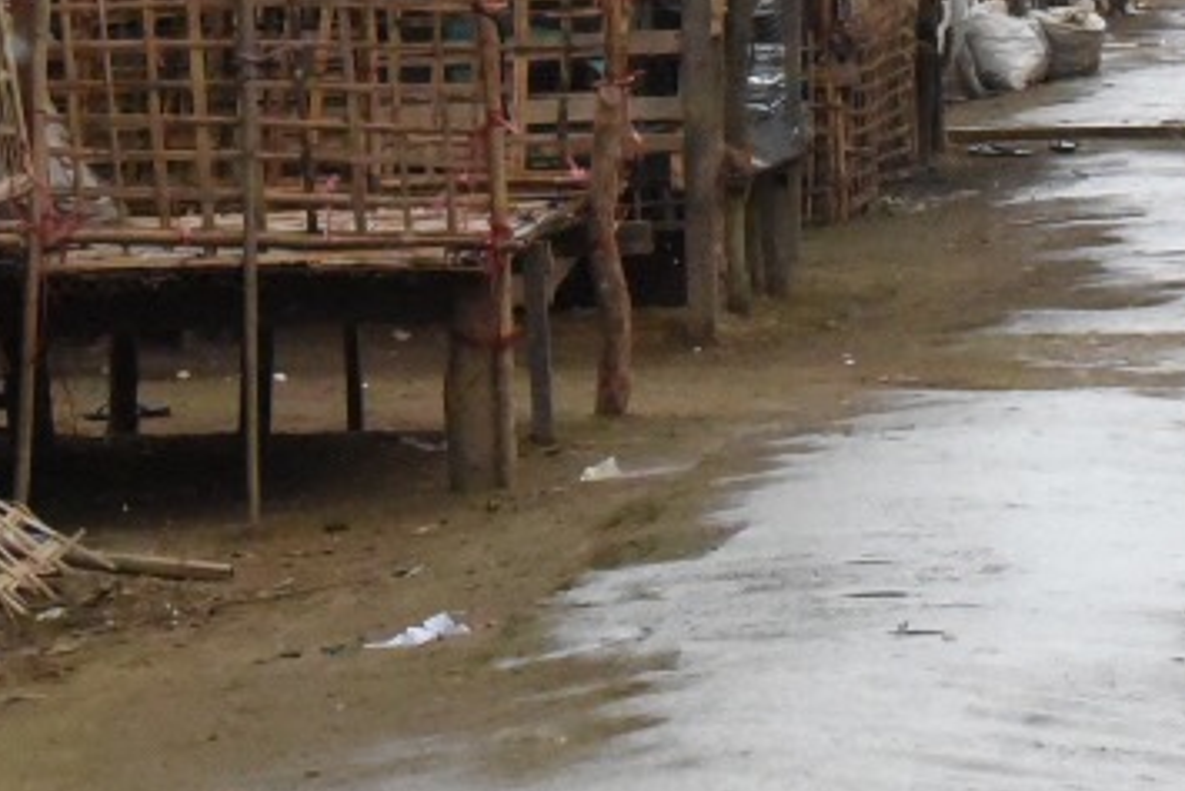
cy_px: -317
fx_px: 10504
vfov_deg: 4.3
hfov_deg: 6.5
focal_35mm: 319
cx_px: 788
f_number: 13
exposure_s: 1/2500
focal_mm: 70
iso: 10000
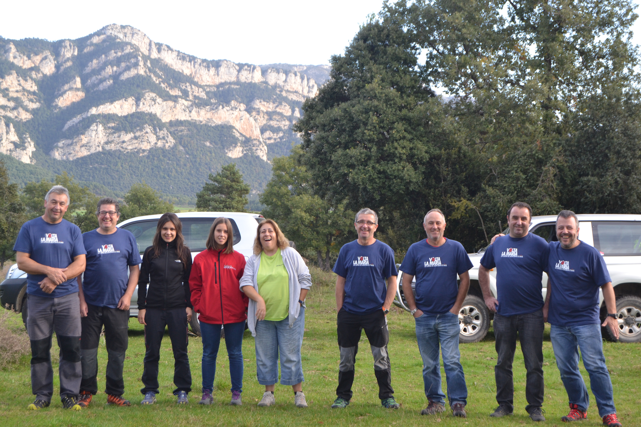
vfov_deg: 18.9
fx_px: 1282
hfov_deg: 28.1
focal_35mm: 72
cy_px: 214
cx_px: 320
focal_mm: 48
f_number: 5.3
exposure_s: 1/125
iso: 320
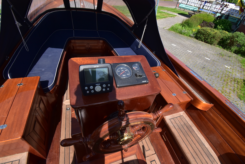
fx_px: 102
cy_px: 82
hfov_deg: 100.3
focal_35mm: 15
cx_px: 122
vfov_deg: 77.4
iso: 400
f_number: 11
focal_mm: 10
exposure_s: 1/400
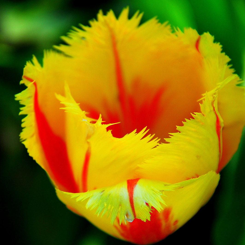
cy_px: 123
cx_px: 125
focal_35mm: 259
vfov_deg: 6.8
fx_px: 2071
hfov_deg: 6.8
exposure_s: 1/200
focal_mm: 135
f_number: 5.6
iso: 250
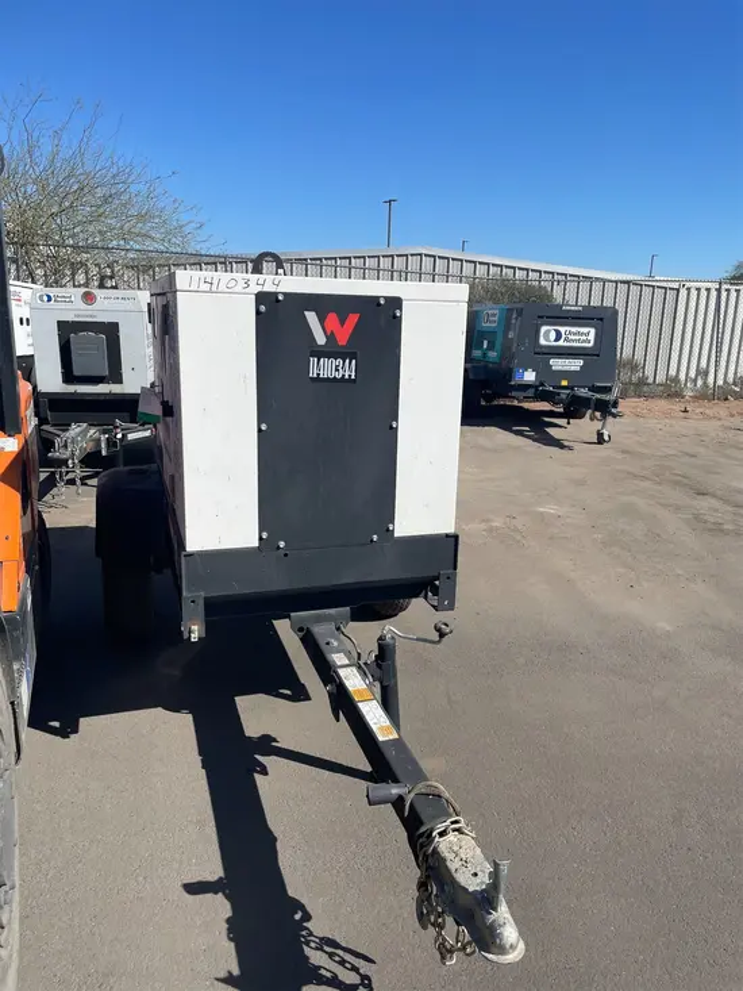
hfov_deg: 53.1
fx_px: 744
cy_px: 496
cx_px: 372
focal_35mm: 26
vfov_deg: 67.3
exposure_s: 1/4464
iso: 32
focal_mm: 4.2
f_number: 1.6
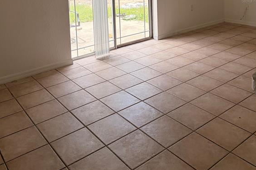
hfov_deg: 51.9
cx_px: 131
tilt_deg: -7.1
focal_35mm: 37
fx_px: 263
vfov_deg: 33.0
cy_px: 0
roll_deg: +1.8
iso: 64
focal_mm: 5.96
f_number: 1.6
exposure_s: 1/694
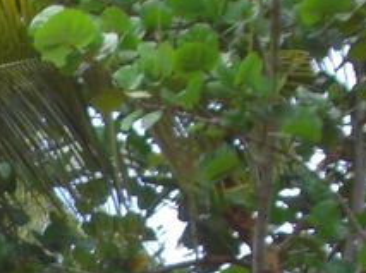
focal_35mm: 183
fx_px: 1932
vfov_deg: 7.7
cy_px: 592
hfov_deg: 10.0
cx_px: -364
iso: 64
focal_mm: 6.2
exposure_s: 1/125
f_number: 2.7
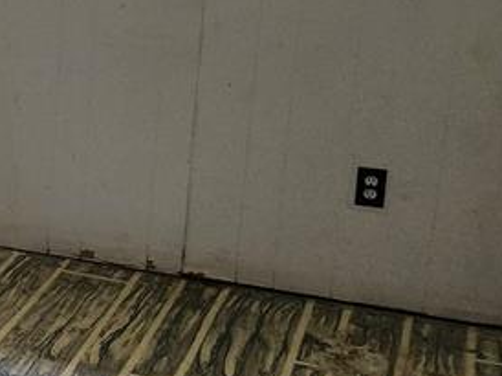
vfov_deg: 17.1
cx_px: -399
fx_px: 1246
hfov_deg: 18.1
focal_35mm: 86
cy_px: 110
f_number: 1.8
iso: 640
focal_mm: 6.4
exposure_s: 1/120
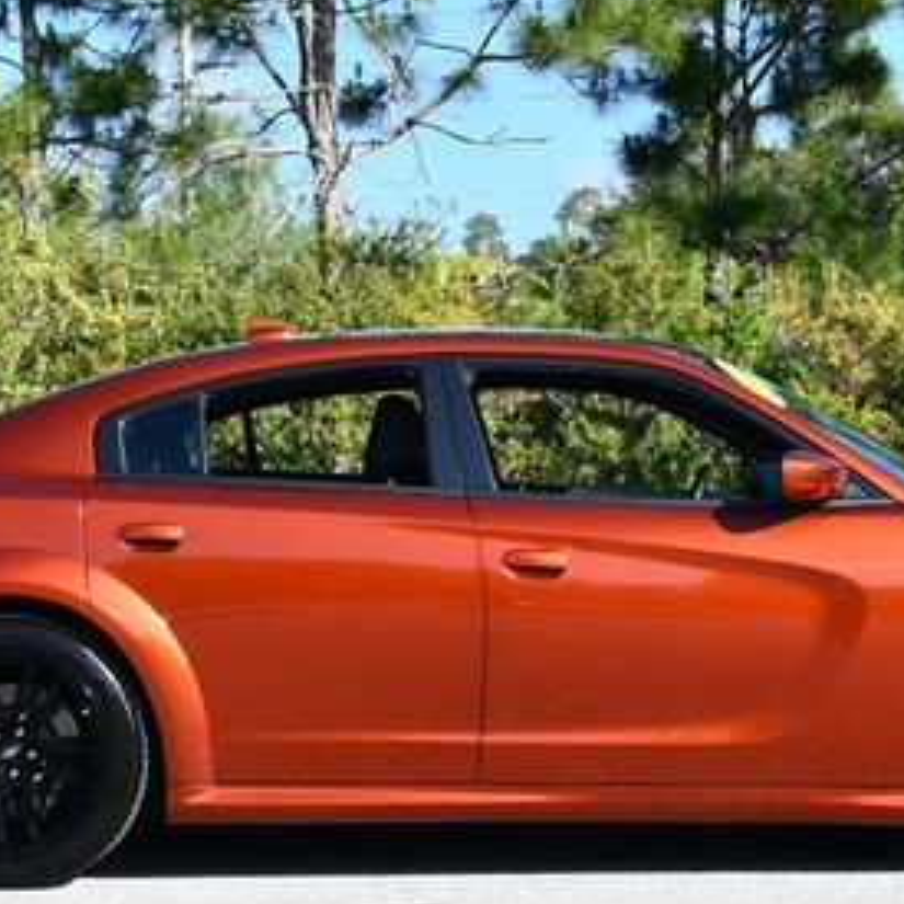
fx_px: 3280
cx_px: 546
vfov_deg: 15.7
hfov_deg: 15.7
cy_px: 335
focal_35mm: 111
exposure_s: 1/250
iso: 180
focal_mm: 28
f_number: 8
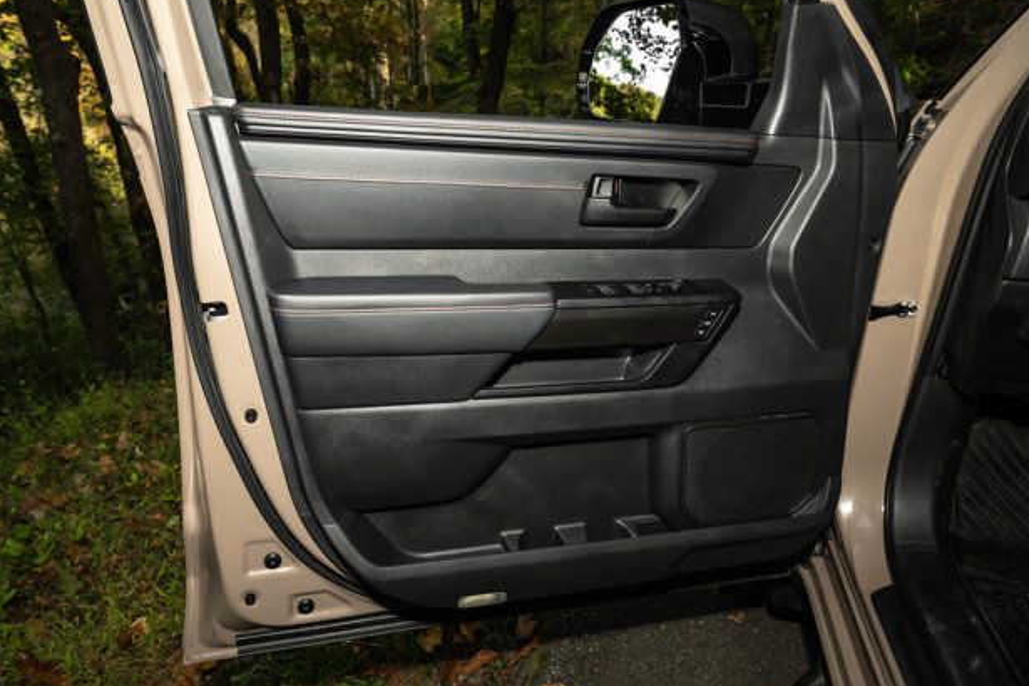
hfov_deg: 71.5
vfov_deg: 51.3
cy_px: 335
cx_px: 507
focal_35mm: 25
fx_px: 715
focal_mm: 24
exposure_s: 1/200
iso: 800
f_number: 10
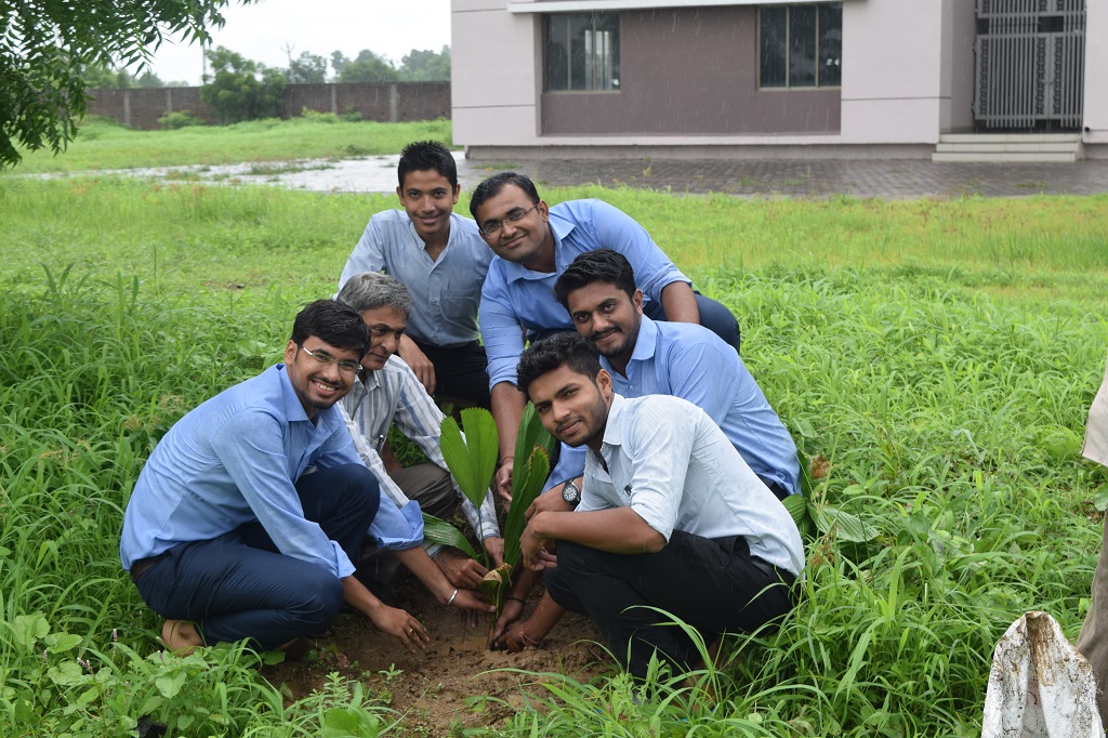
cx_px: 554
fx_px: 1754
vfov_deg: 23.8
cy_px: 369
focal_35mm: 57
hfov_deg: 35.1
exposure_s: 1/250
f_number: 8
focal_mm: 38
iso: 250
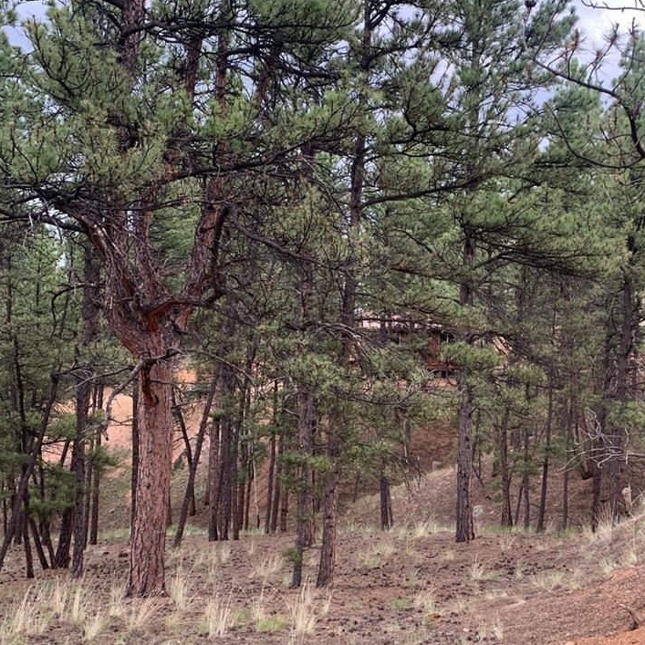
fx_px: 822
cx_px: 393
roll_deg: +1.2
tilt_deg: -2.0
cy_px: 377
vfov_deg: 42.7
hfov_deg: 42.6
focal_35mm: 39
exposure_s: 1/138
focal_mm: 4.25
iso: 25
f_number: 1.8
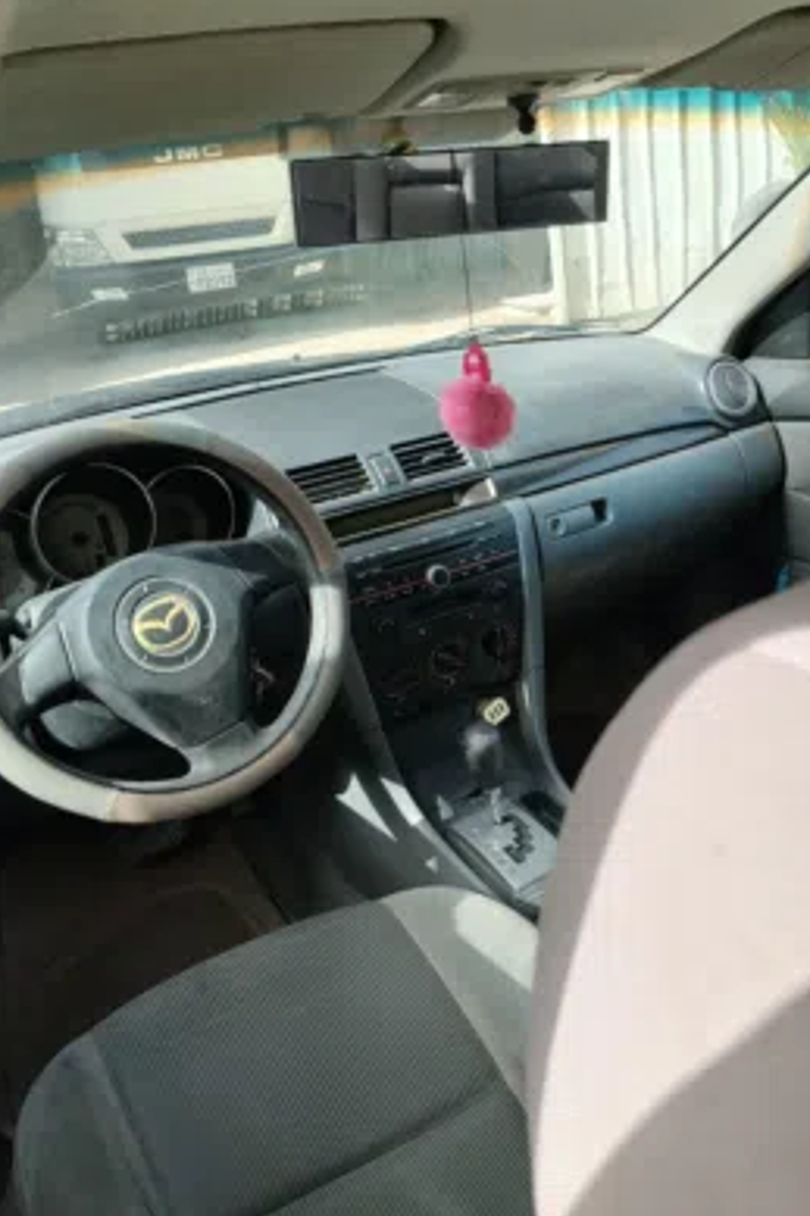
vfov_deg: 60.3
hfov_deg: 42.2
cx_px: 450
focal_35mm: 31
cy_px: 594
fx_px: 1047
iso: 50
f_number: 1.8
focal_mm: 4.22
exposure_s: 1/202
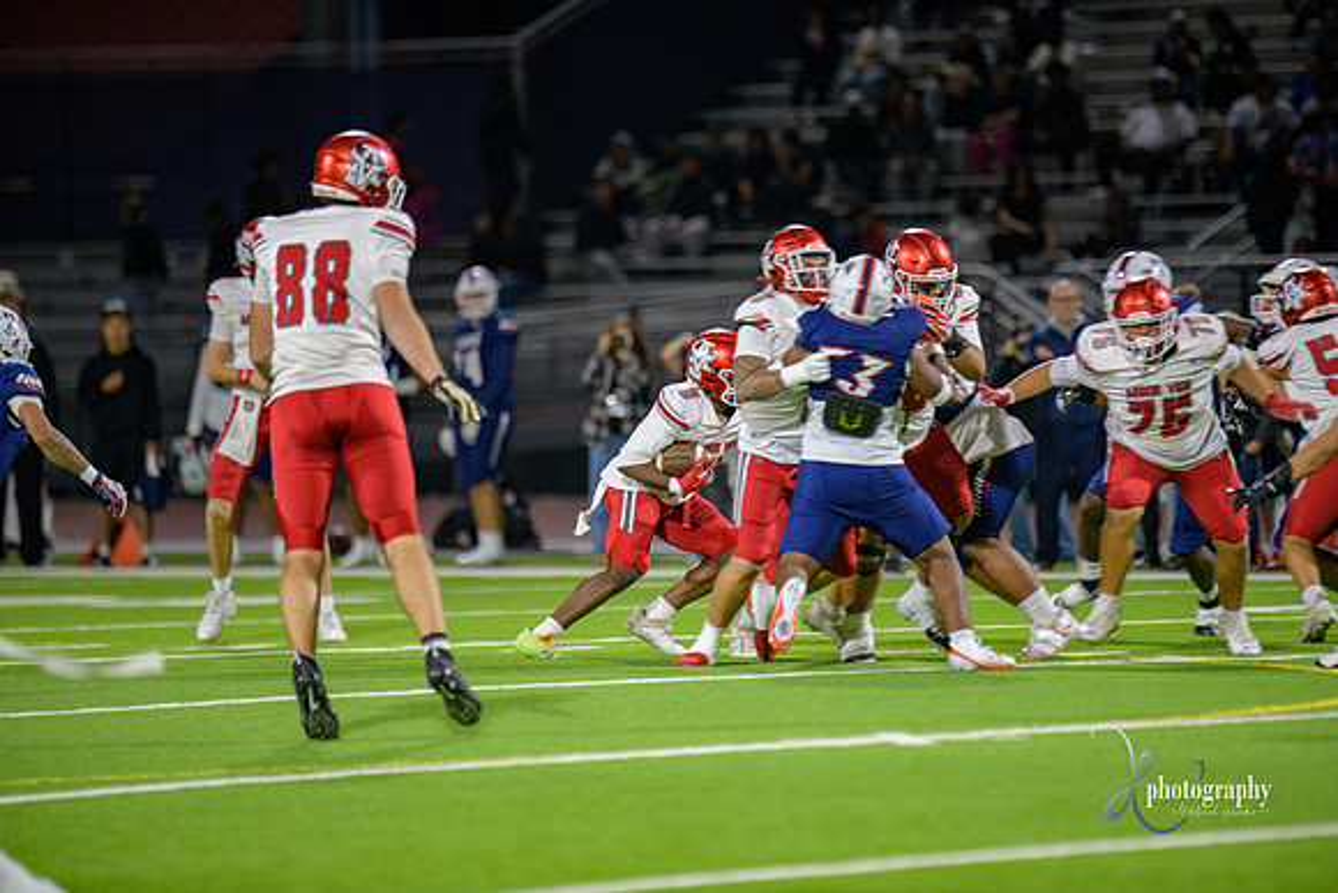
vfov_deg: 4.6
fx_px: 11152
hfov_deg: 6.9
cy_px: 446
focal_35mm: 300
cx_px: 669
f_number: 2.8
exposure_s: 1/250
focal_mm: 300
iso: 1250
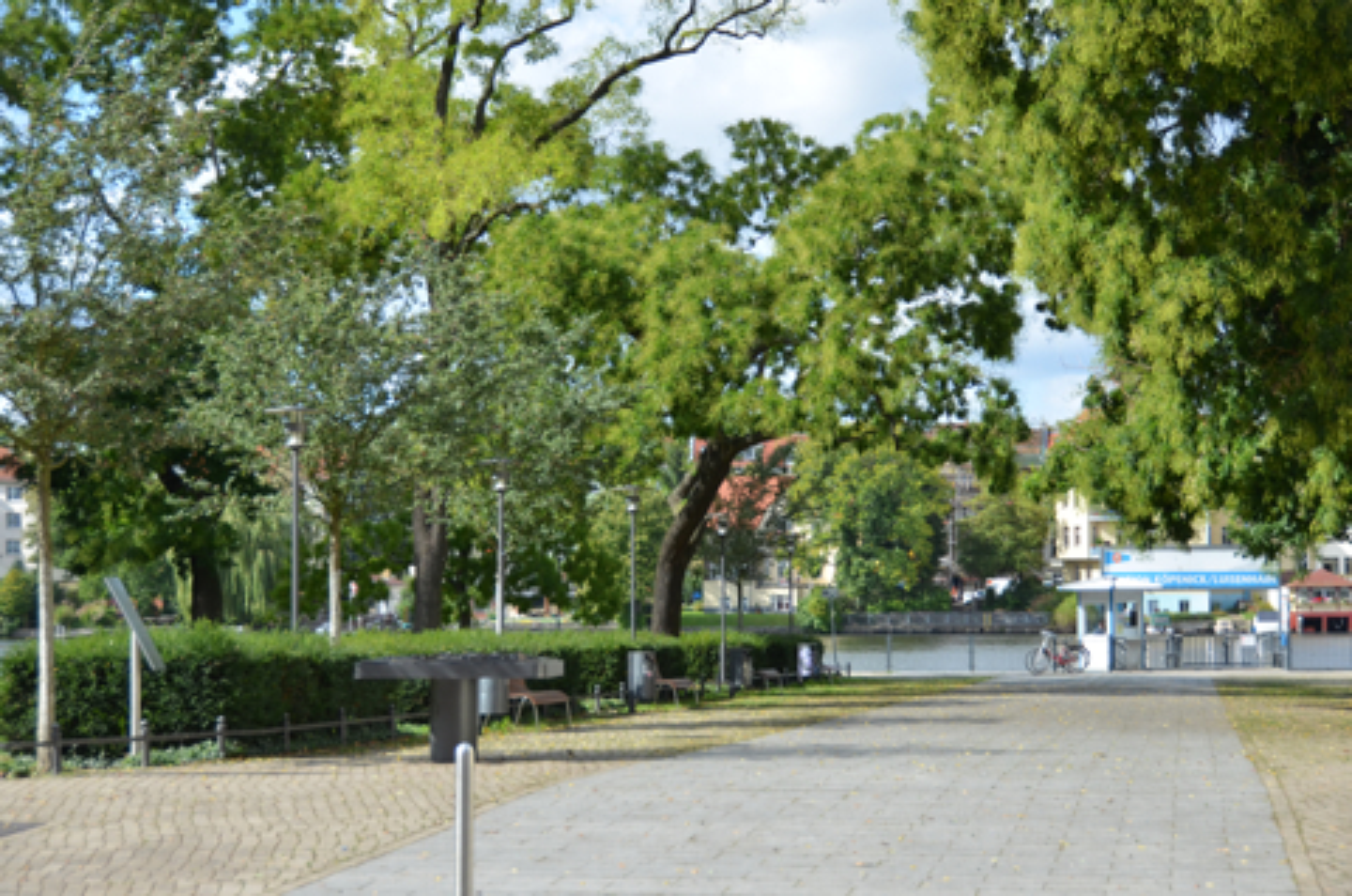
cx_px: 676
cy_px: 448
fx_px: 2699
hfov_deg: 28.1
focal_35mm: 72
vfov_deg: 18.8
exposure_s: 1/1250
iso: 320
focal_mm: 48
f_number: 4.5
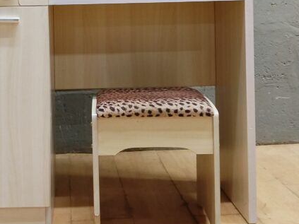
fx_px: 544
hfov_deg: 30.4
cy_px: 4
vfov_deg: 22.4
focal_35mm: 63
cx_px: 90
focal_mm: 4.25
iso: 606
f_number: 1.8
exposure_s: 1/20
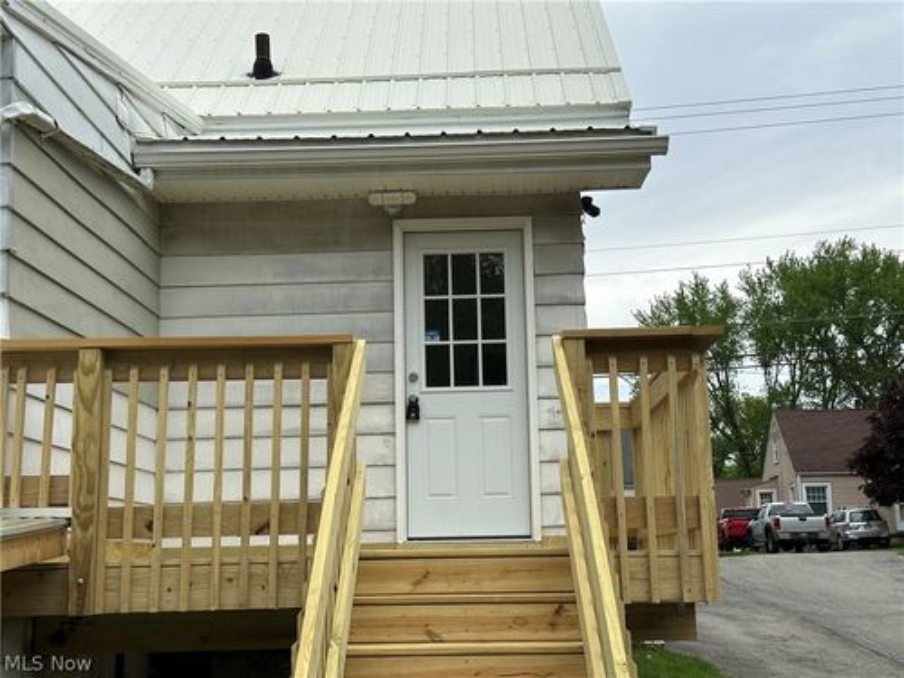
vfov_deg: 30.3
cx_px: 452
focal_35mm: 48
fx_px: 1254
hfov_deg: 39.7
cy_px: 339
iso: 64
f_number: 1.78
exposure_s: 1/2667
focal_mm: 6.86
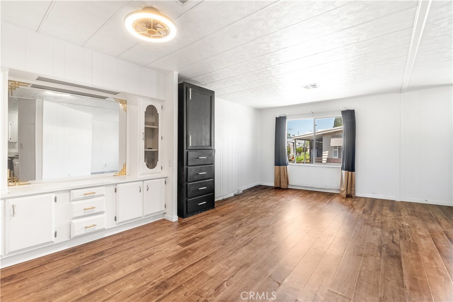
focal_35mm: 15
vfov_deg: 77.3
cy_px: 151
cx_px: 226
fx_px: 189
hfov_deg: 100.4
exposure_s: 1/15
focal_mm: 10
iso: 320
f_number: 7.1
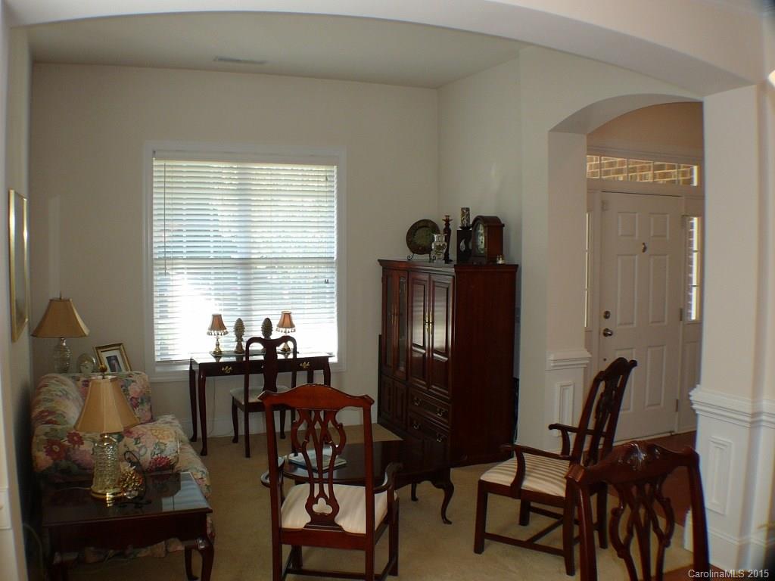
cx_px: 388
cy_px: 290
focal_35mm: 45
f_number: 3.2
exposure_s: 1/40
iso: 100
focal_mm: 6.7
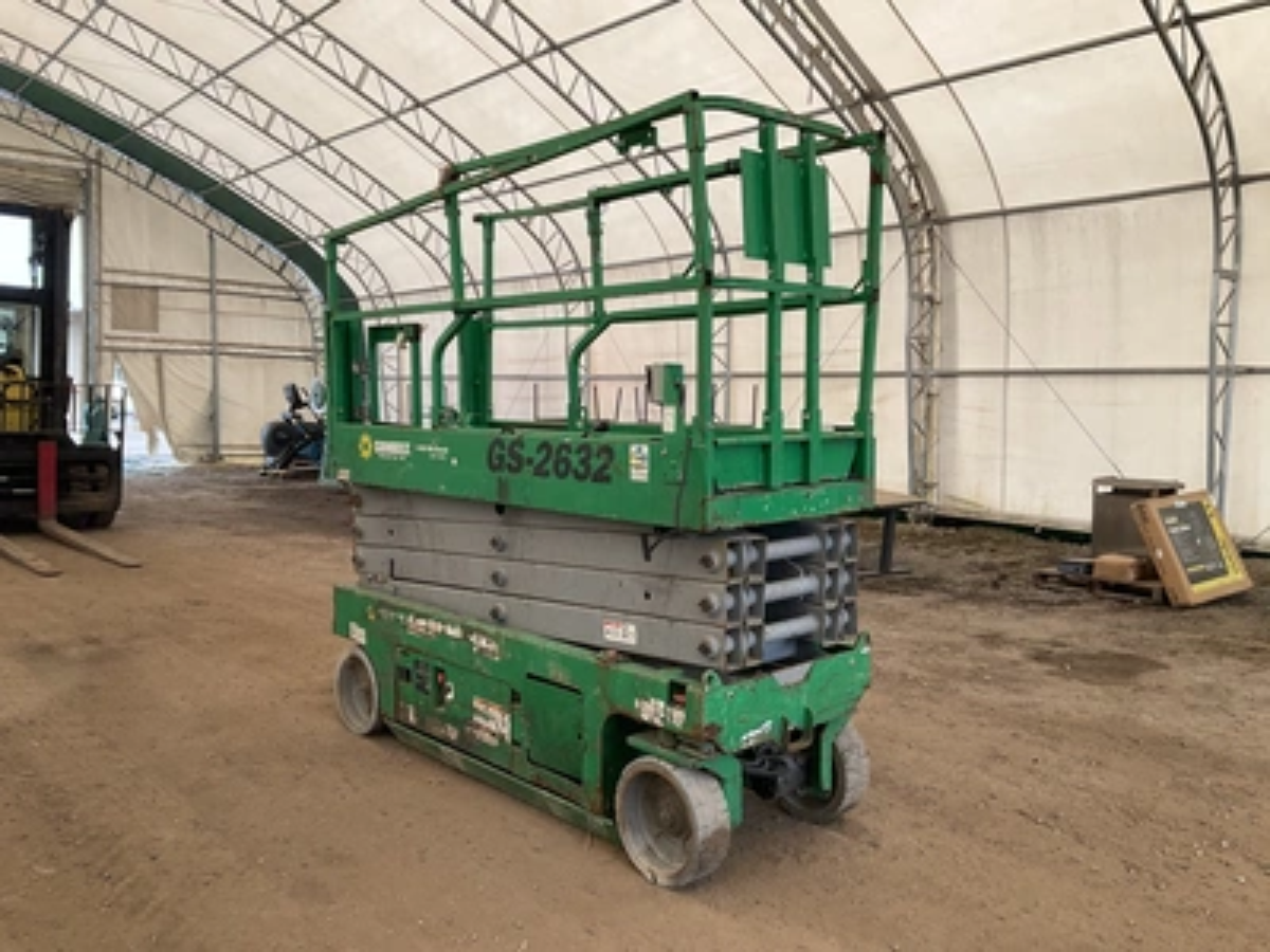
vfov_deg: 48.2
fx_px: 1064
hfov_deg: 61.7
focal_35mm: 29
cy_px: 476
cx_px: 635
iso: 20
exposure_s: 1/163
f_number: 1.8
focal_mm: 3
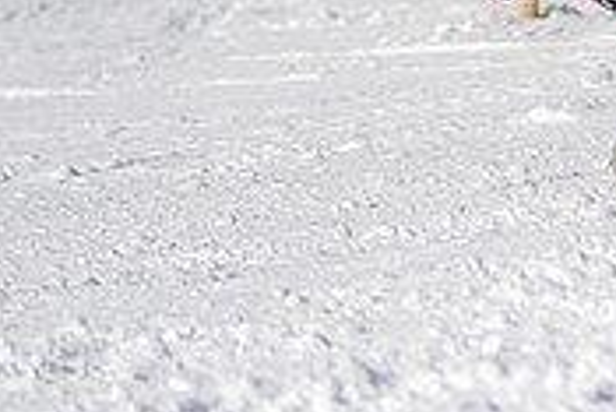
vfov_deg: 0.7
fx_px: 33119
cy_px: -267
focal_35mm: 1934
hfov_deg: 1.1
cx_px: 1011
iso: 100
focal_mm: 300
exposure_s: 1/6400
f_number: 2.8
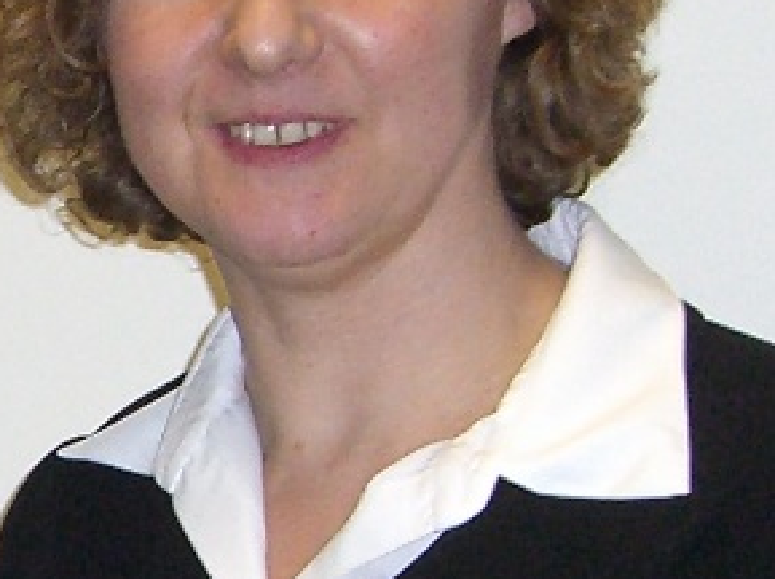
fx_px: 1319
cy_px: 147
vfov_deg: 24.5
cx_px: 335
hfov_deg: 32.7
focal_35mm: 59
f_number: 2.8
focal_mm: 7.9
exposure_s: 1/60
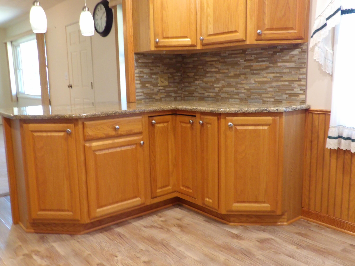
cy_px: 133
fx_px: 338
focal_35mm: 33
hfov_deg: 55.4
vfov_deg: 42.9
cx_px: 178
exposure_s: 1/20
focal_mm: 5.9
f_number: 3.1
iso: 406
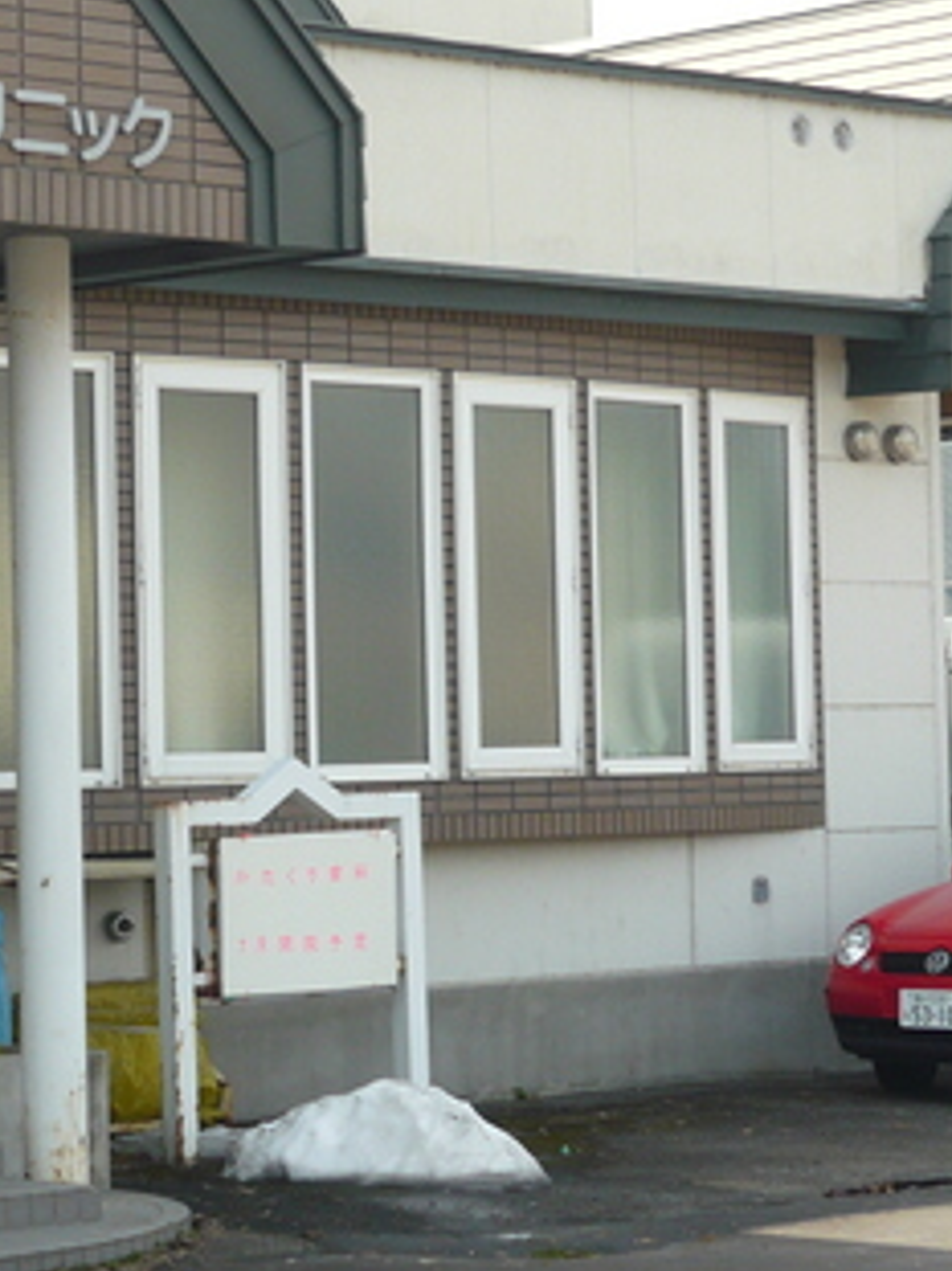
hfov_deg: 12.4
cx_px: 331
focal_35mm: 119
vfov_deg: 16.6
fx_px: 4367
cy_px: 636
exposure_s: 1/320
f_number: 3.4
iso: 100
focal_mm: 9.1
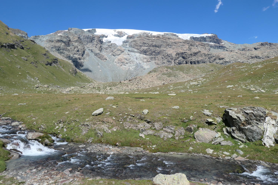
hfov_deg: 71.5
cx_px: 139
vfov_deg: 51.3
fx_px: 193
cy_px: 92
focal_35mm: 25
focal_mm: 9
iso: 200
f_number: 5.6
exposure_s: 1/1000
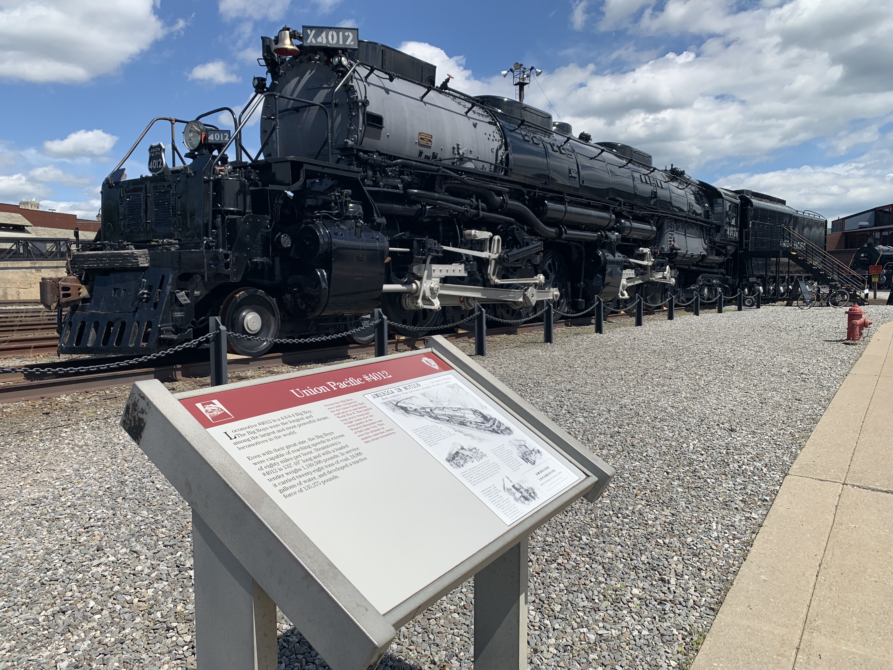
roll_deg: +0.3
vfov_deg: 53.1
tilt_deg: -5.2
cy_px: 335
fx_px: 671
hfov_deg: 67.3
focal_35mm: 26
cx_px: 446
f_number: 1.8
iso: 25
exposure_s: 1/3289
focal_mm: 4.25
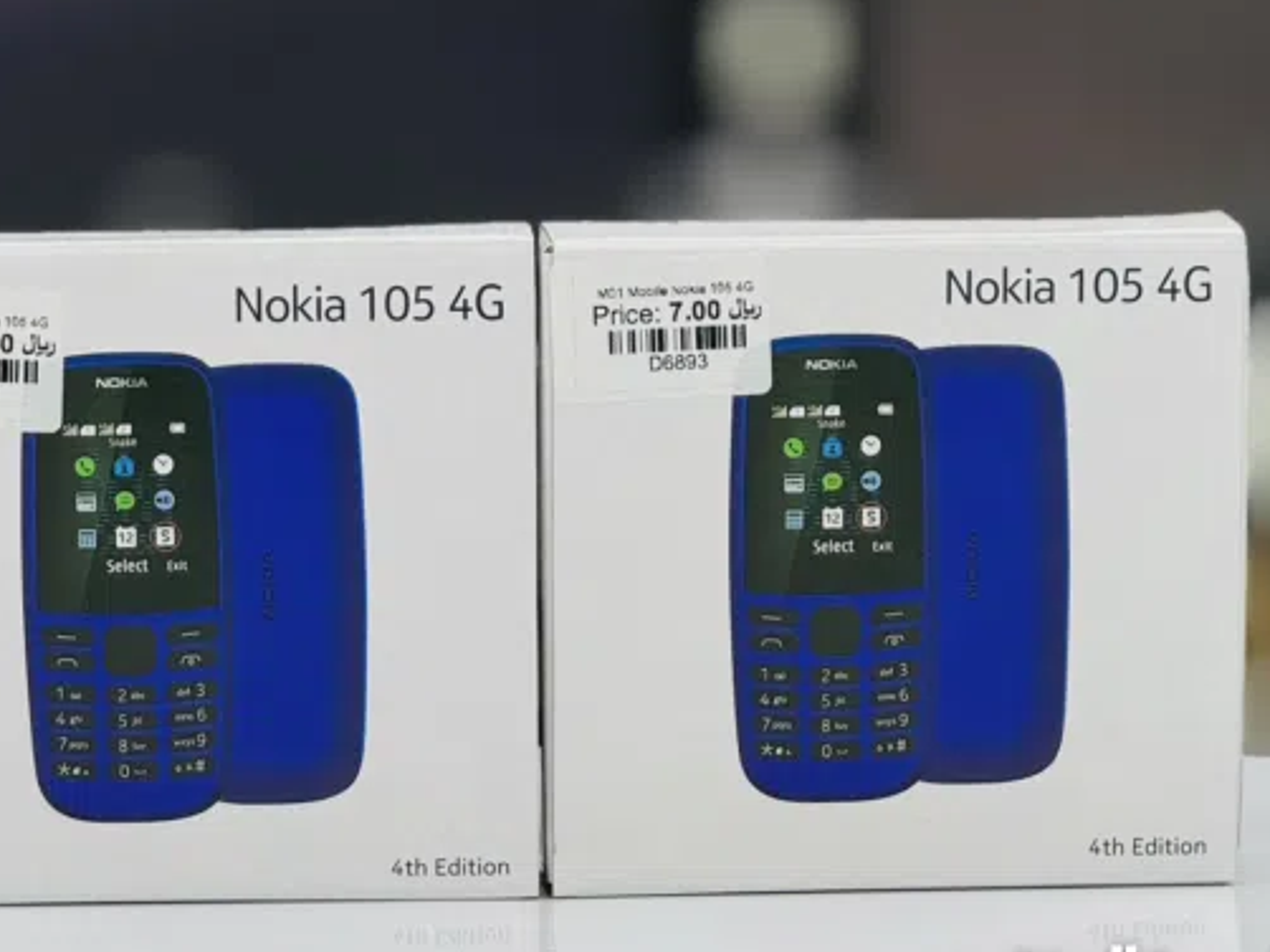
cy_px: 580
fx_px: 5611
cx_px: 557
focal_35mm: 153
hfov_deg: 12.9
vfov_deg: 9.7
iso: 50
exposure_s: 1/275
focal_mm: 15.66
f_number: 2.8
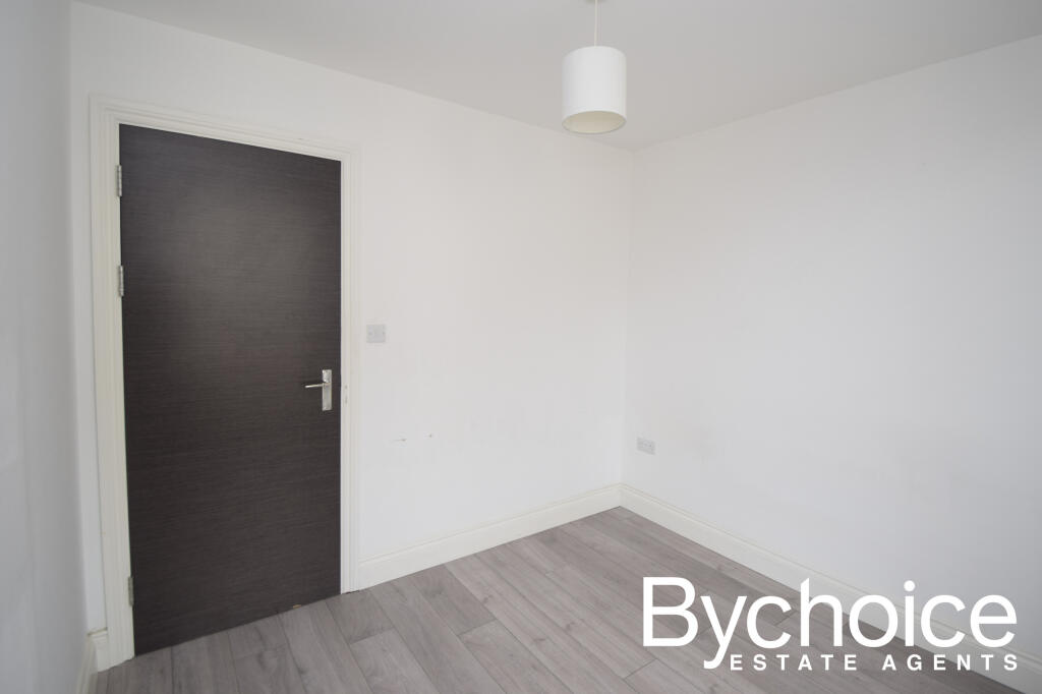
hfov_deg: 96.8
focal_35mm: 16
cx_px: 521
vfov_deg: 73.7
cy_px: 347
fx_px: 463
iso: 400
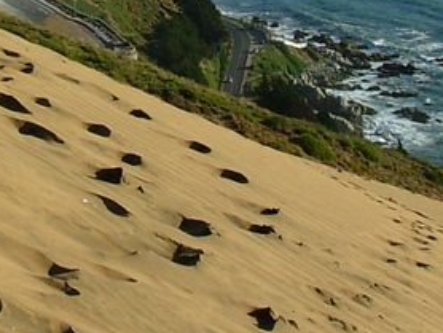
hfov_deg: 14.9
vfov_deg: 10.9
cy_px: -161
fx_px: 1678
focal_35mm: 131
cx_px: 81
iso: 50
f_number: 4.9
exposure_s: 1/430
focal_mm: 6.3
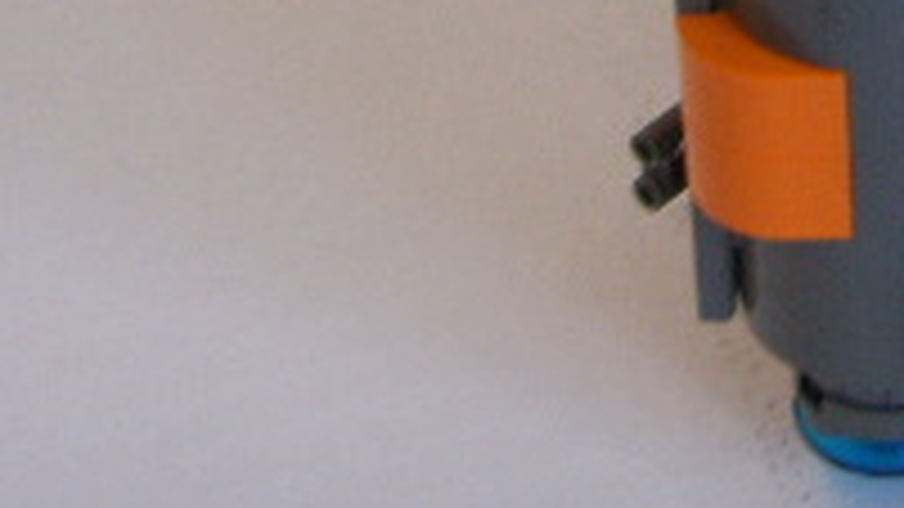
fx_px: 3236
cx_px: 998
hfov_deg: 15.5
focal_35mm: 135
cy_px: -279
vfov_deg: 8.7
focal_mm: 6.6
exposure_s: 1/60
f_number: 3.5
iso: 100
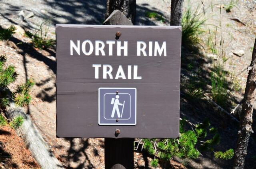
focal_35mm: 123
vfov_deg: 11.1
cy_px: 84
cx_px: 128
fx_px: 872
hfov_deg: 16.7
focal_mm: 82
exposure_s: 1/125
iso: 125
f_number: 11
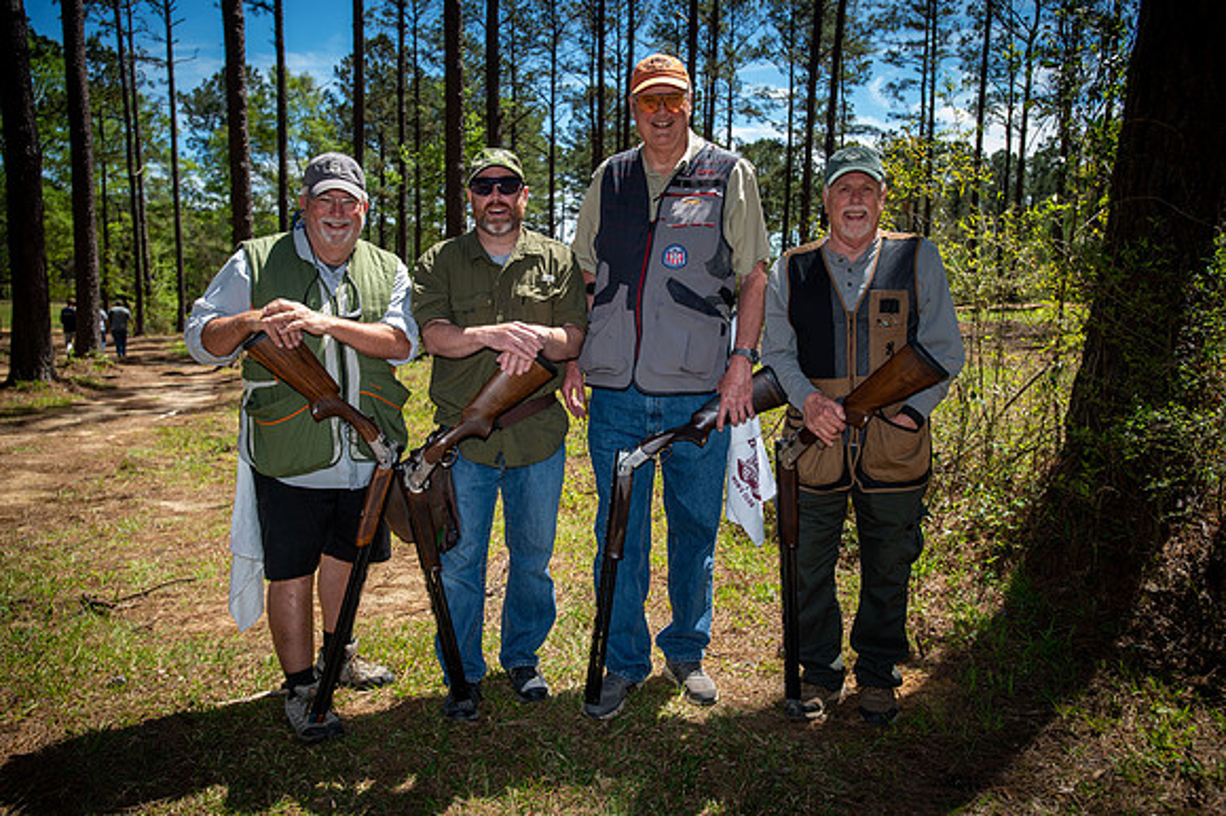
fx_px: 953
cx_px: 613
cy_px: 408
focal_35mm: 28
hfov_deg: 65.5
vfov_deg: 46.4
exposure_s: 1/250
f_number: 5
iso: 100
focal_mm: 28
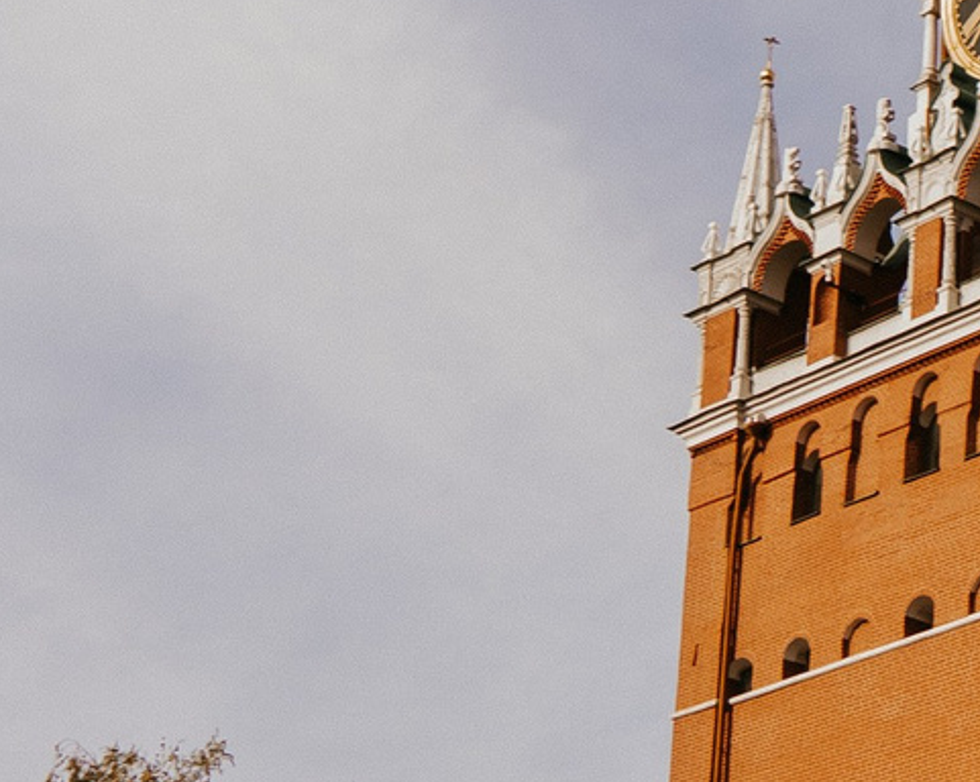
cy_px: 579
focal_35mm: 120
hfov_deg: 14.6
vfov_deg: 12.8
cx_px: 1608
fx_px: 3478
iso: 100
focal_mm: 24
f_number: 4
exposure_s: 1/320
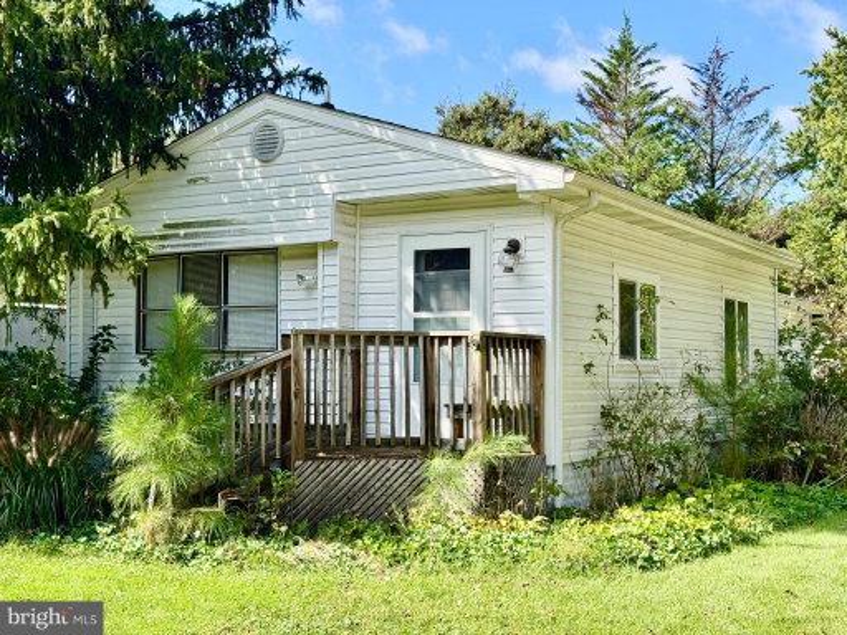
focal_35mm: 48
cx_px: 424
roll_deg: +0.1
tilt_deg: +3.2
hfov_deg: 39.7
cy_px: 318
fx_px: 1174
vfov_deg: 30.3
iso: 64
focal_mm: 6.76
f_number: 1.78
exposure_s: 1/1923
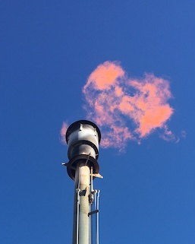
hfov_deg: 23.8
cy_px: 245
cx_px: 79
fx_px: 461
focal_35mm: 64
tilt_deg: +50.7
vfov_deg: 27.8
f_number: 2.2
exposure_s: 1/810
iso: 25
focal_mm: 4.15
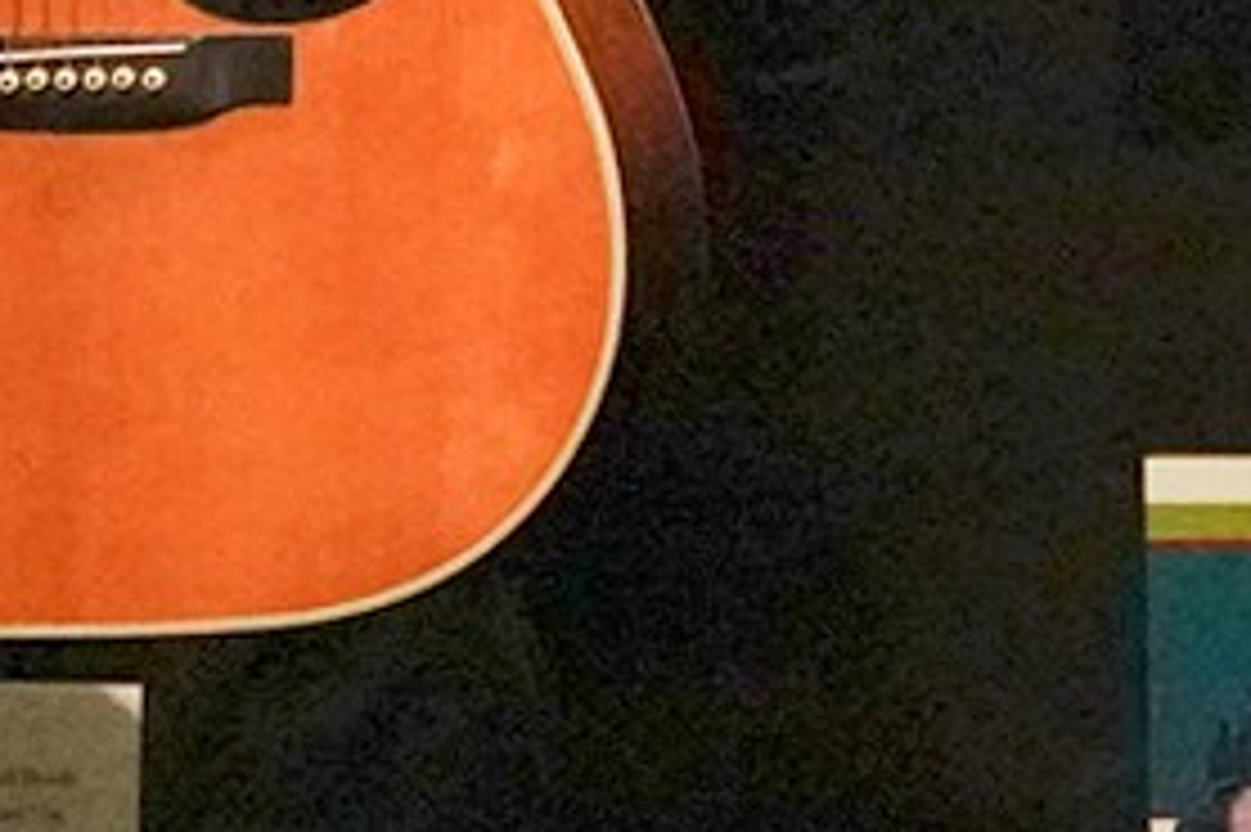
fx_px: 7258
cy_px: -899
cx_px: 2772
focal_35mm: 209
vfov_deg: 6.4
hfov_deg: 9.1
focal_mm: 29
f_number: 4
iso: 16000
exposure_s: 1/80
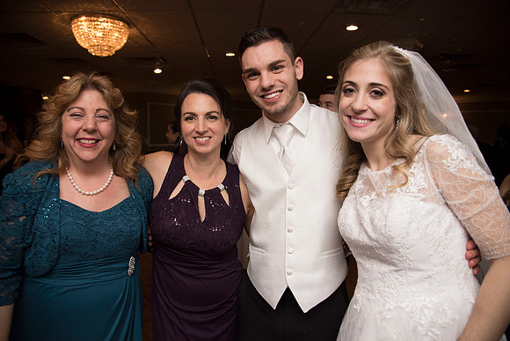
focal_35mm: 24
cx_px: 255
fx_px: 340
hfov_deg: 73.7
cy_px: 170
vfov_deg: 53.2
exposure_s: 1/200
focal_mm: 24
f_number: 4
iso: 2000
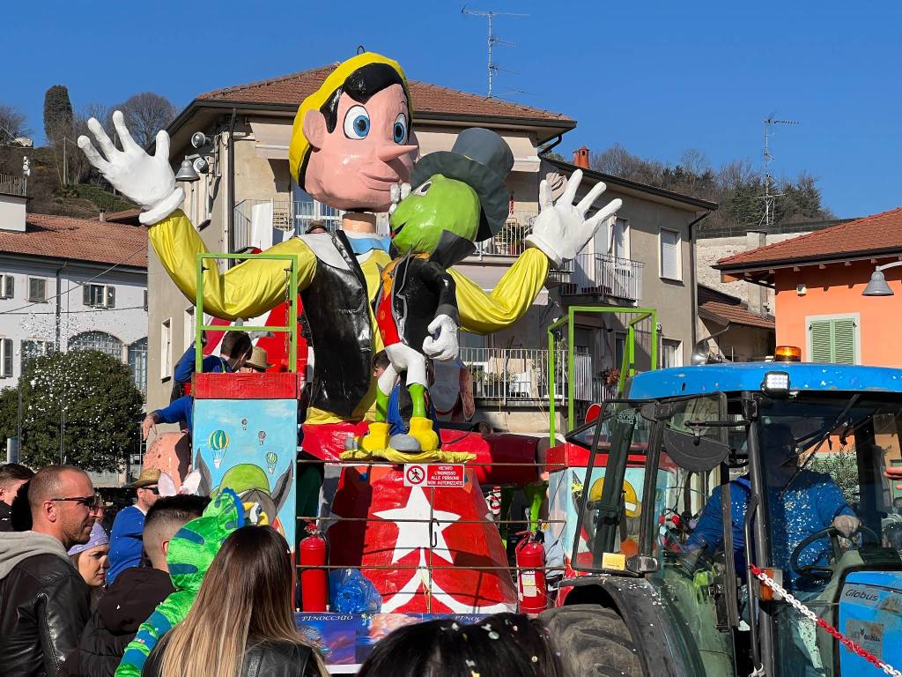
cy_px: 338
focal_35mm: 77
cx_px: 451
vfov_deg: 19.1
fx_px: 2006
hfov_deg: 25.3
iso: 32
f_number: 2.8
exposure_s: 1/1043
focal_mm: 9
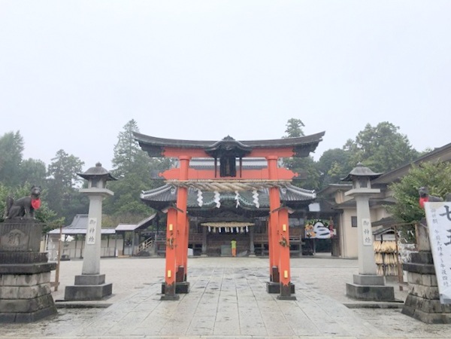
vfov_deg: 49.7
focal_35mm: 28
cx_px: 226
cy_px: 170
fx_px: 365
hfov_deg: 63.4
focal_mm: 3.99
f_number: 1.8
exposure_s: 1/390
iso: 20
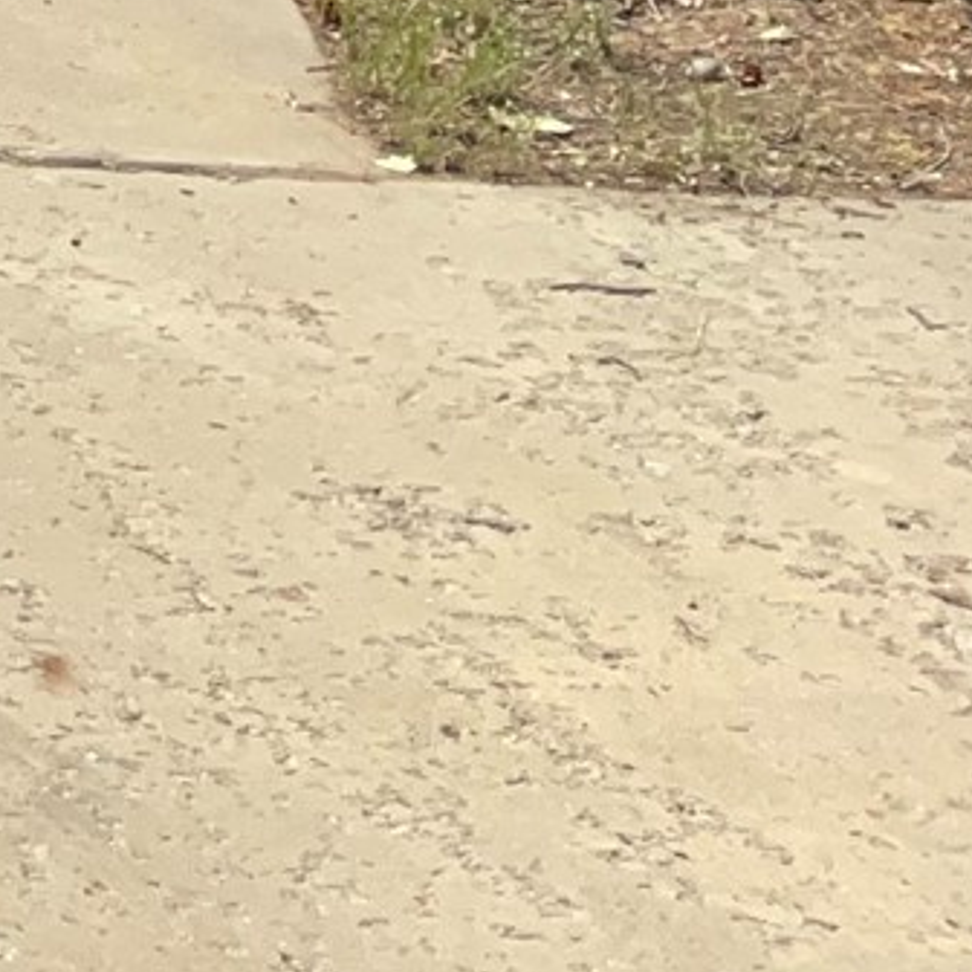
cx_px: -1634
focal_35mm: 140
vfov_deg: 11.0
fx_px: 4448
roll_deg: -1.7
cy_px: -1157
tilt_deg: +0.6
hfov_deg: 10.2
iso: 40
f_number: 1.6
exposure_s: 1/6494
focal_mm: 4.2
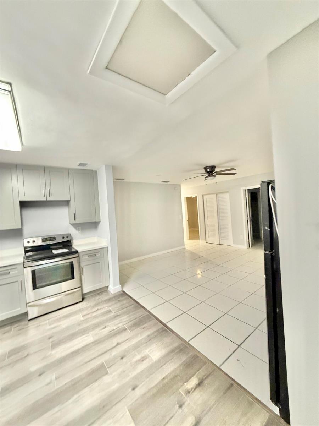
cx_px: 160
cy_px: 213
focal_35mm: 14
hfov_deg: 85.7
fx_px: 172
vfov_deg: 102.1
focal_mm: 2.22
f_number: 2.2
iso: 500
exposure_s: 1/60
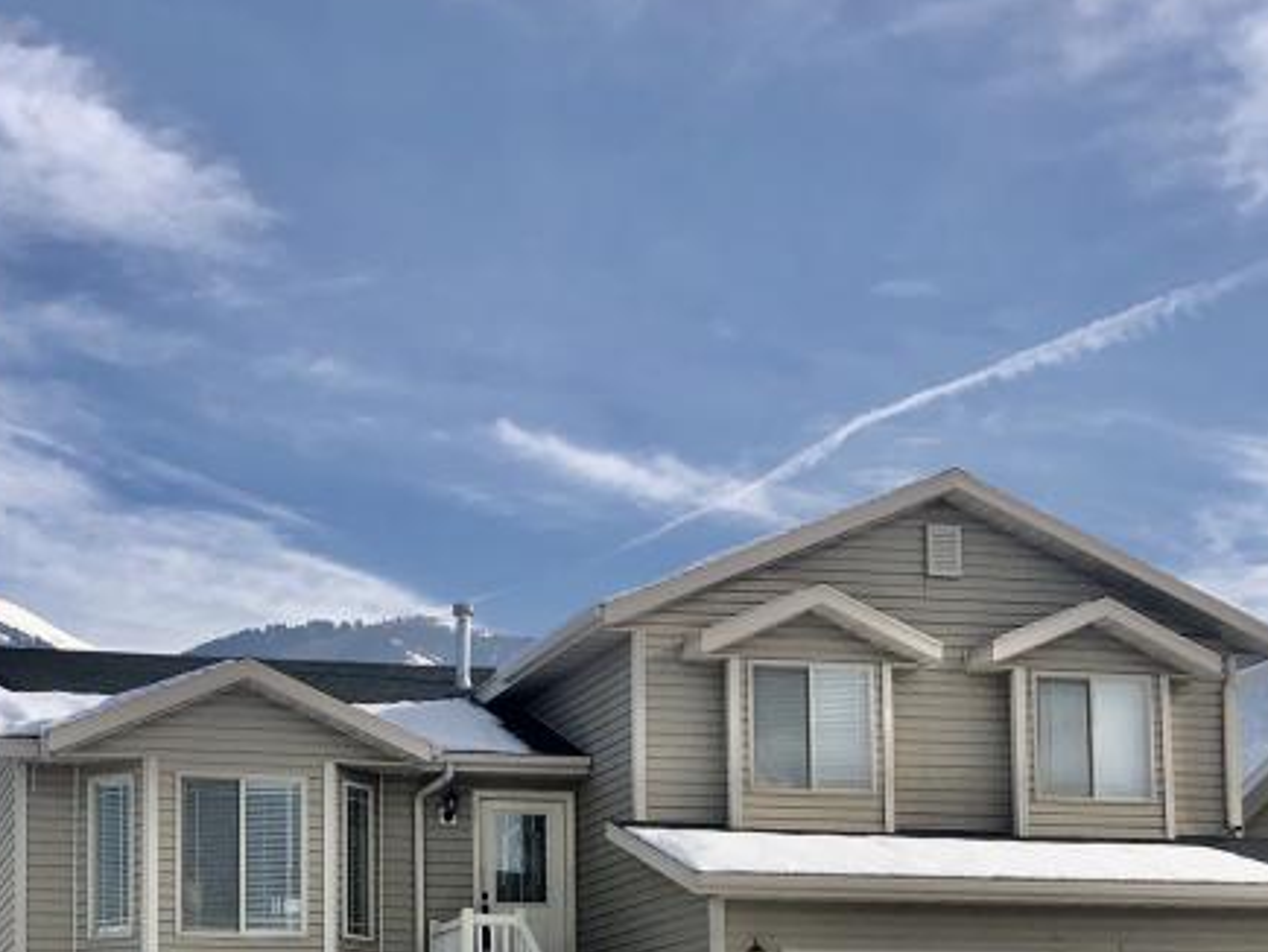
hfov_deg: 29.1
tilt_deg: +5.3
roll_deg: +0.2
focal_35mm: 66
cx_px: 380
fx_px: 2419
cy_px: 955
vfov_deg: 21.5
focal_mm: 4
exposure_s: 1/2825
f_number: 1.8
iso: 20
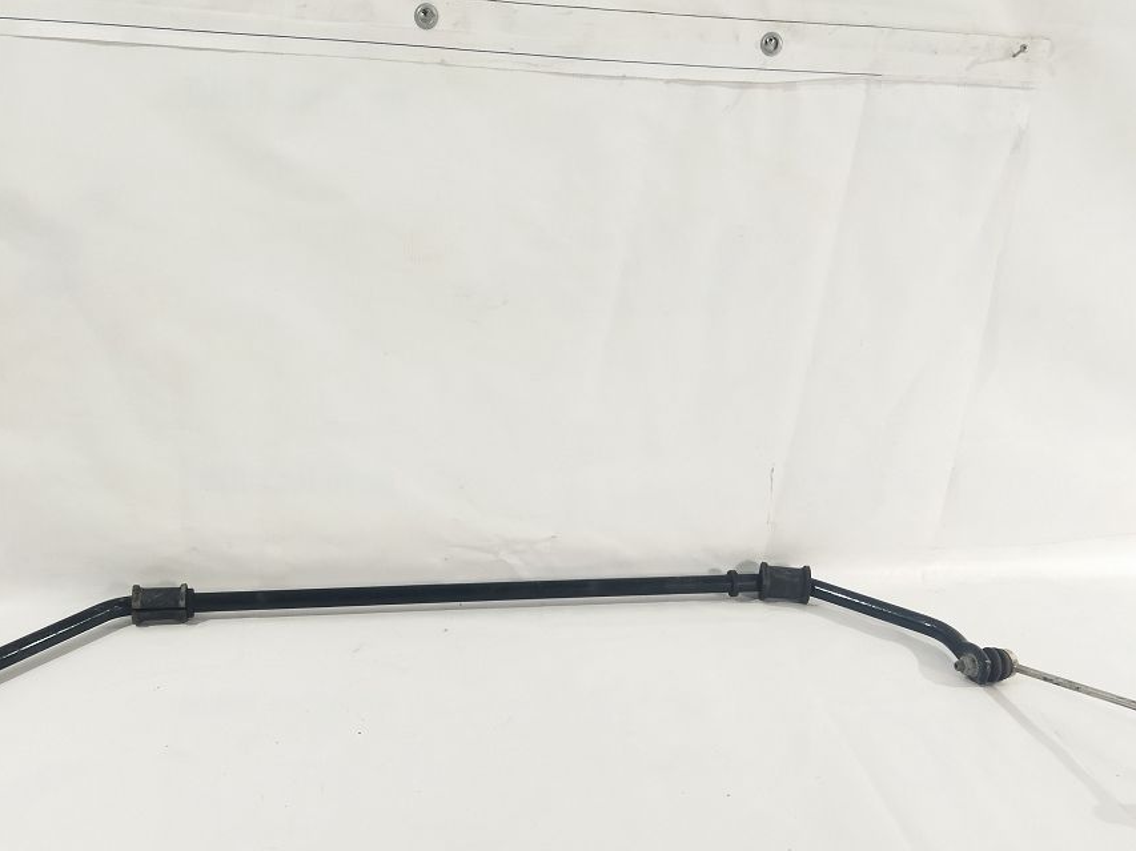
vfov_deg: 37.5
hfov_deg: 48.9
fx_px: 1247
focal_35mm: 38
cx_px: 519
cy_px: 513
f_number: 1.79
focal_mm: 4.71
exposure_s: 1/50
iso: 236
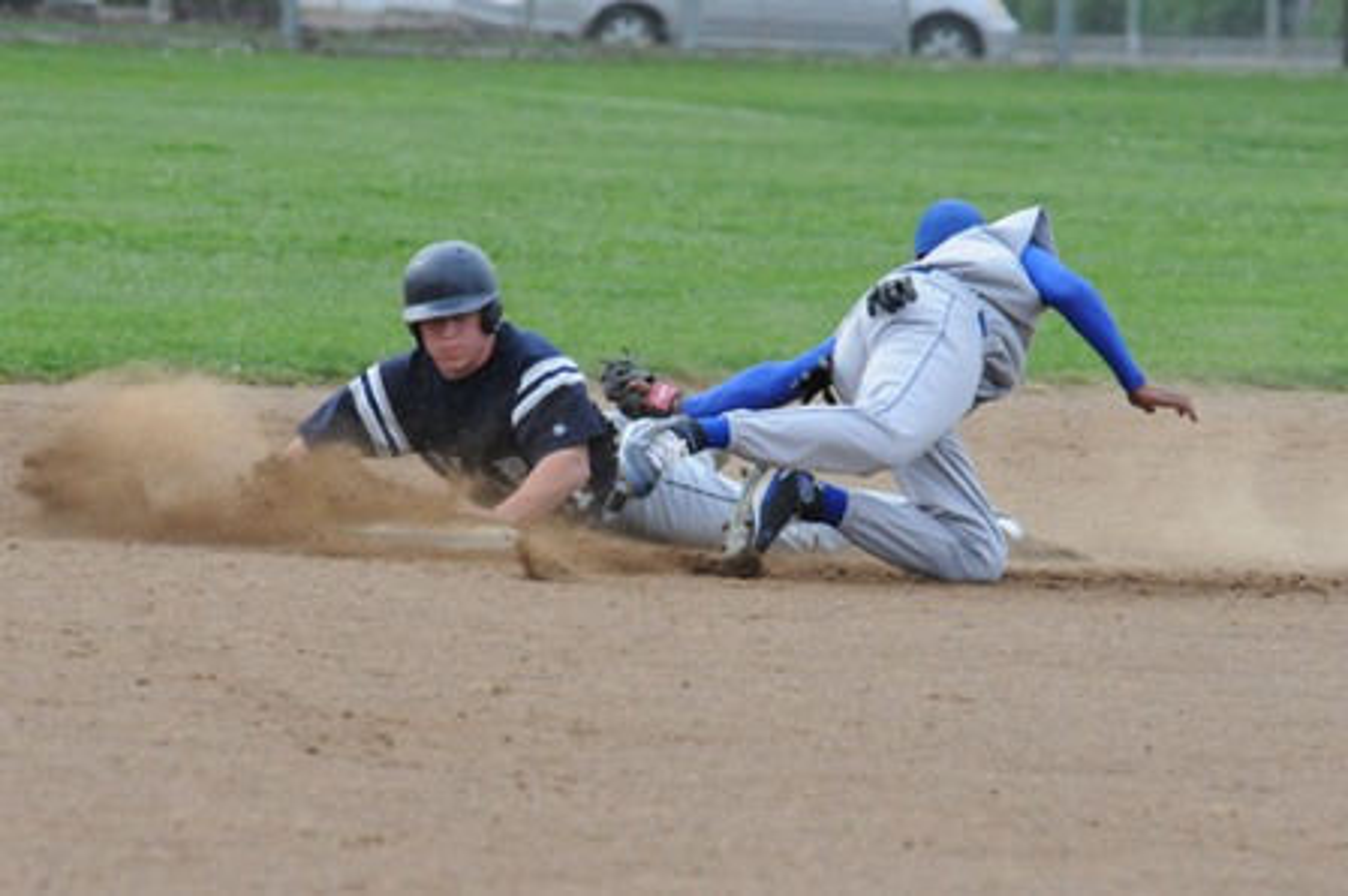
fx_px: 17398
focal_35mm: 465
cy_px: 448
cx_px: 674
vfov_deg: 3.0
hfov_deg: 4.4
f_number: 8
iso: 2500
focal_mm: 310
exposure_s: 1/2000
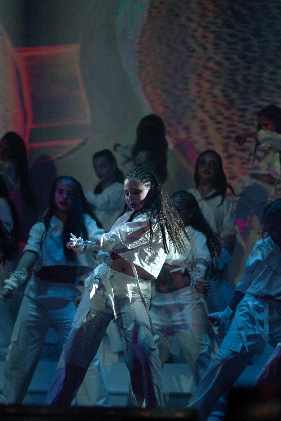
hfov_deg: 10.8
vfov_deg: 16.1
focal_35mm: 128
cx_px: 140
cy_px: 210
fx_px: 1493
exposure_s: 1/1000
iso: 400
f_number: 1.8
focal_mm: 85
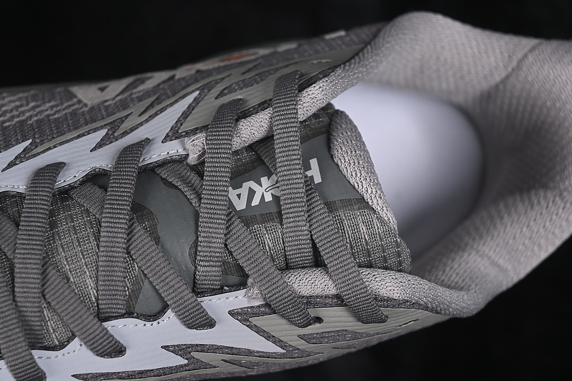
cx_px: 286
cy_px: 190
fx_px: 1192
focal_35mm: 75
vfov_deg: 18.2
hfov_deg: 27.0
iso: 160
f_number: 7.1
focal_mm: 50
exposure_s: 1/60
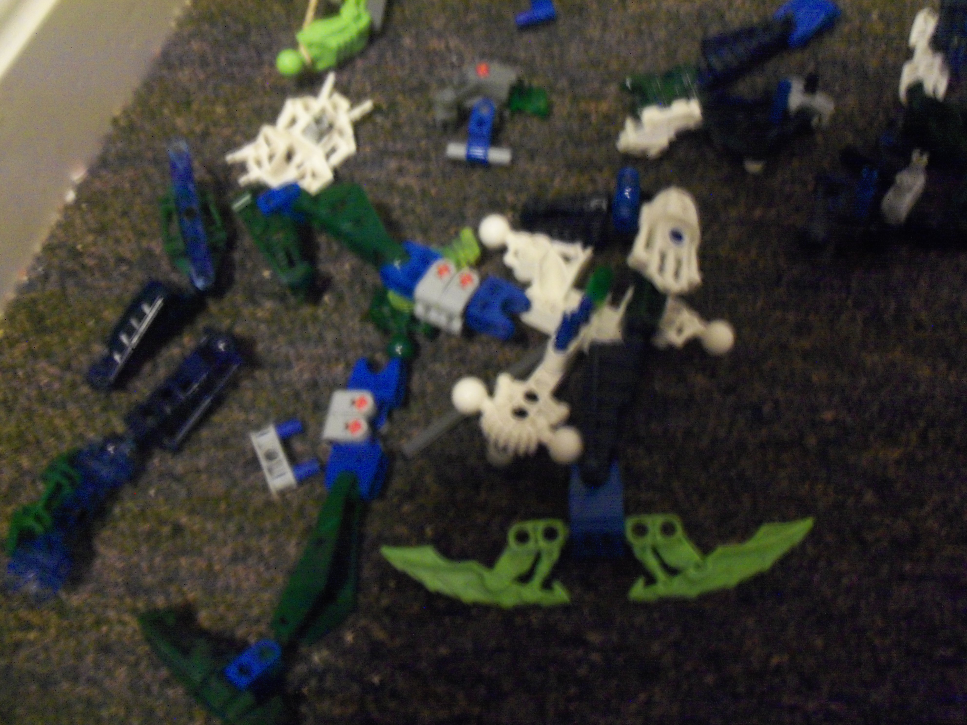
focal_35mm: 35
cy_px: 362
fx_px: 978
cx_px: 484
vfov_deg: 40.7
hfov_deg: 52.6
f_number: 3
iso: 400
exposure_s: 1/2
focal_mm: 6.3
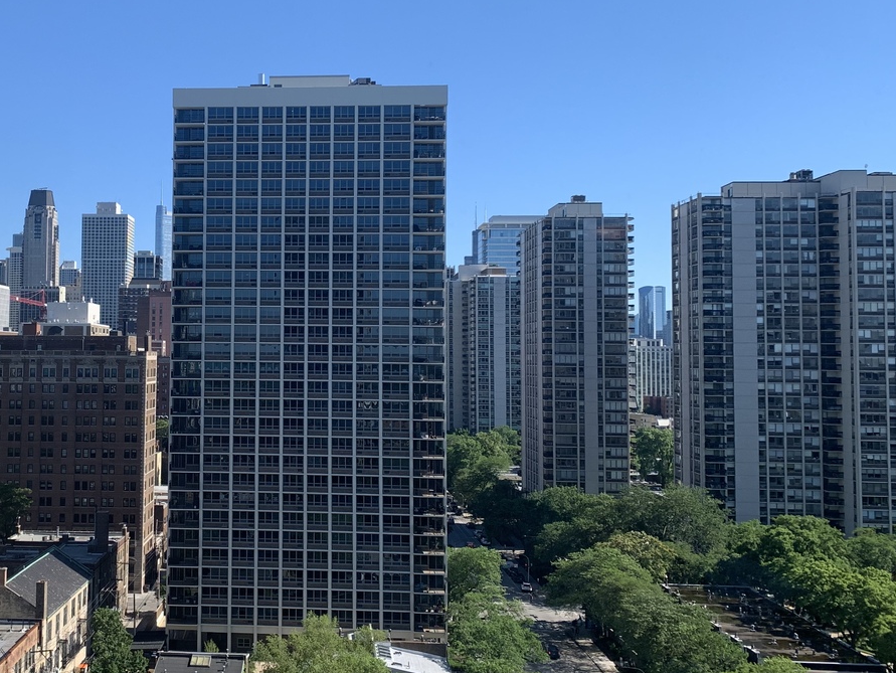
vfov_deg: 34.3
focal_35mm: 42
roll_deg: -0.8
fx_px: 1088
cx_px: 235
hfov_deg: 43.5
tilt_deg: +2.4
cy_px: 306
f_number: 1.8
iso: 25
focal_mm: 4.25
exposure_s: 1/1490
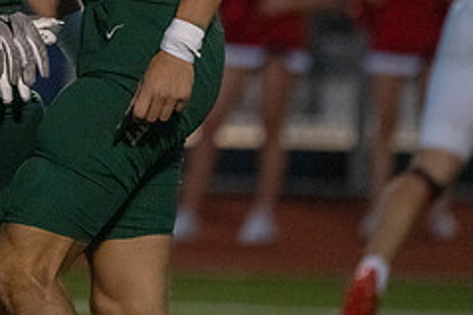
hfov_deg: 1.9
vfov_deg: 1.2
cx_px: -13
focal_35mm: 1104
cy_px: -93
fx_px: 14495
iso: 12800
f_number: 5.6
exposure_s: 1/1250
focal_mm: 391
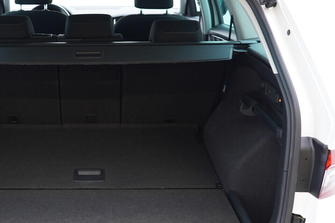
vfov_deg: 25.0
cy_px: 137
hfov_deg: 36.1
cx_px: 87
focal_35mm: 54
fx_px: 502
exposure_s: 1/40
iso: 320
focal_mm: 24
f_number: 2.8
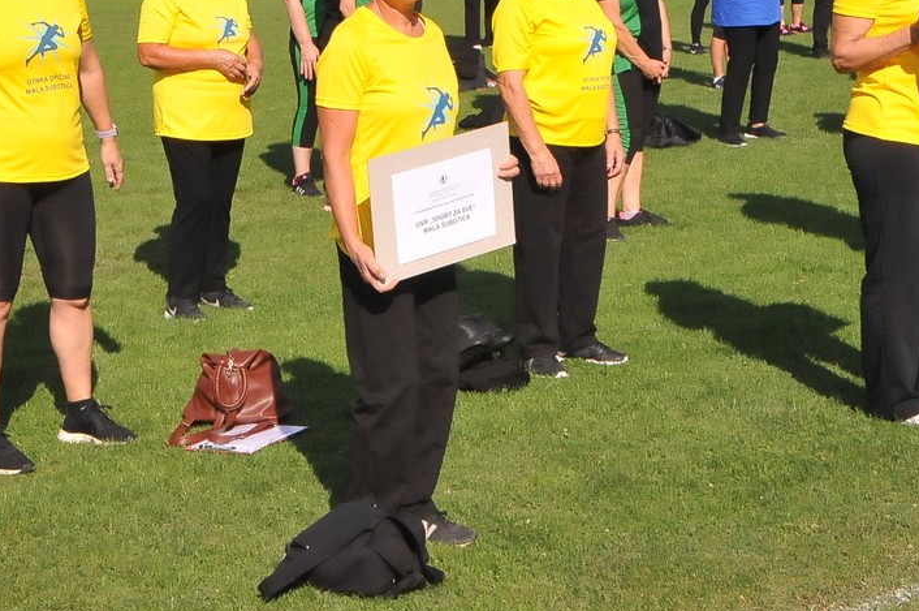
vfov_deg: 15.6
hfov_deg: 23.4
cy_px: 206
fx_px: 2218
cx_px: 411
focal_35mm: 87
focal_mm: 40
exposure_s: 1/1250
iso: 2000
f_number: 18
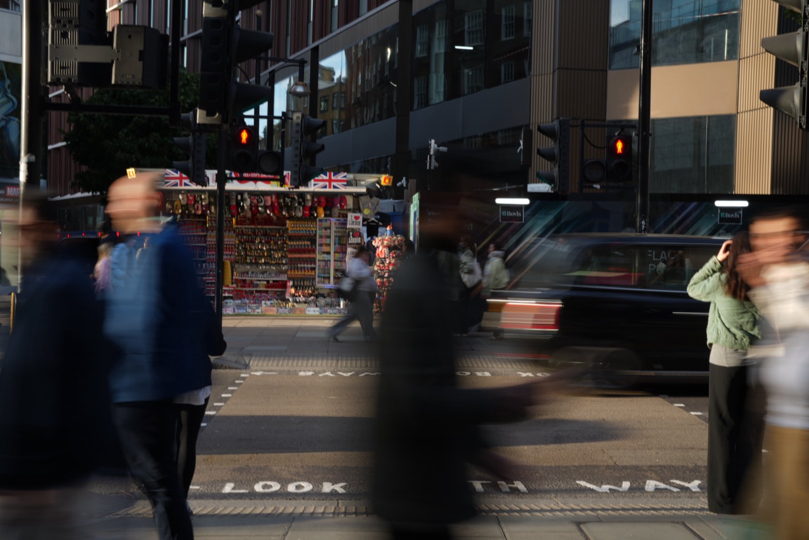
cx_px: 404
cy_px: 270
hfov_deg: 39.6
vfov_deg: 27.0
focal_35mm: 50
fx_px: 1124
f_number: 14
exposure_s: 1/10
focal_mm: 50
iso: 50
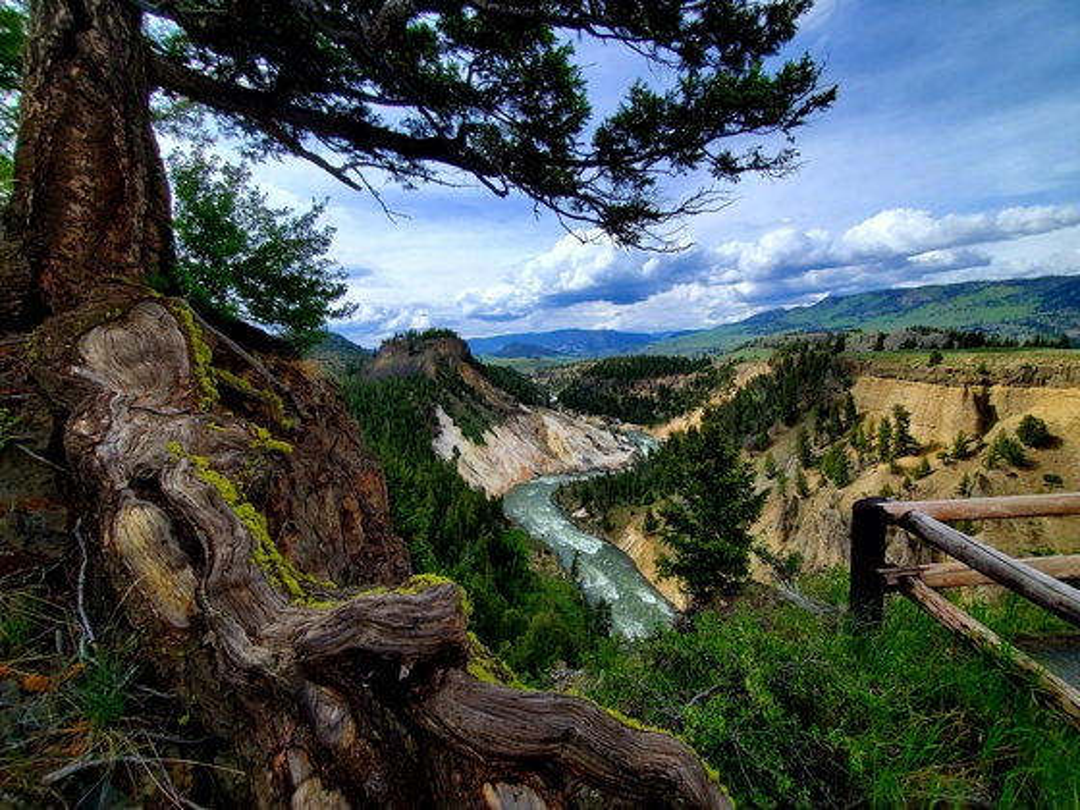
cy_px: 405
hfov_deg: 106.2
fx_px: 406
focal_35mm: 13
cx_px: 540
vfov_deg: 89.9
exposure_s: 1/1000
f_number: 2.2
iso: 50
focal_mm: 1.8
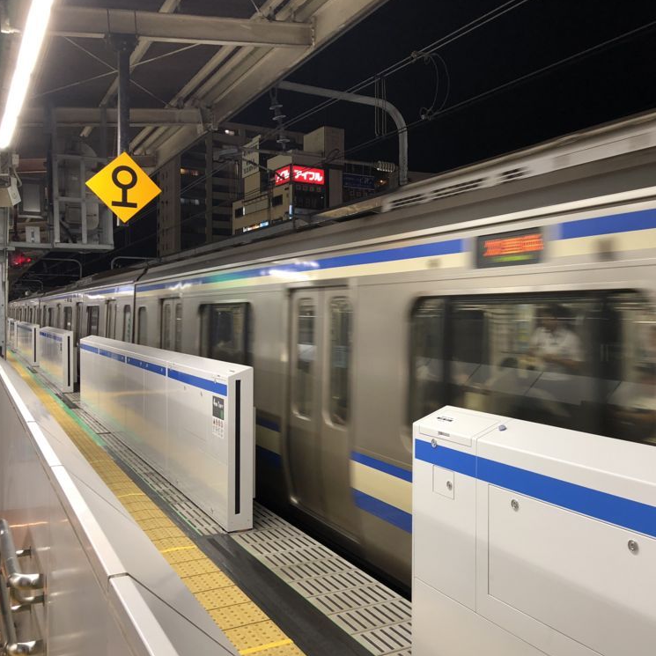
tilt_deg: -3.6
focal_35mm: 34
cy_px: 333
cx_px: 445
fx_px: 729
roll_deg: -0.1
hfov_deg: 47.5
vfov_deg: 48.4
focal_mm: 3.99
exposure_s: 1/20
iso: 40
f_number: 1.8
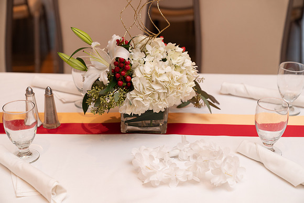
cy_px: 102
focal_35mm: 62
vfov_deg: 21.9
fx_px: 524
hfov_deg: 32.4
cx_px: 152
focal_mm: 62
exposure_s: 1/60
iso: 800
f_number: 3.5
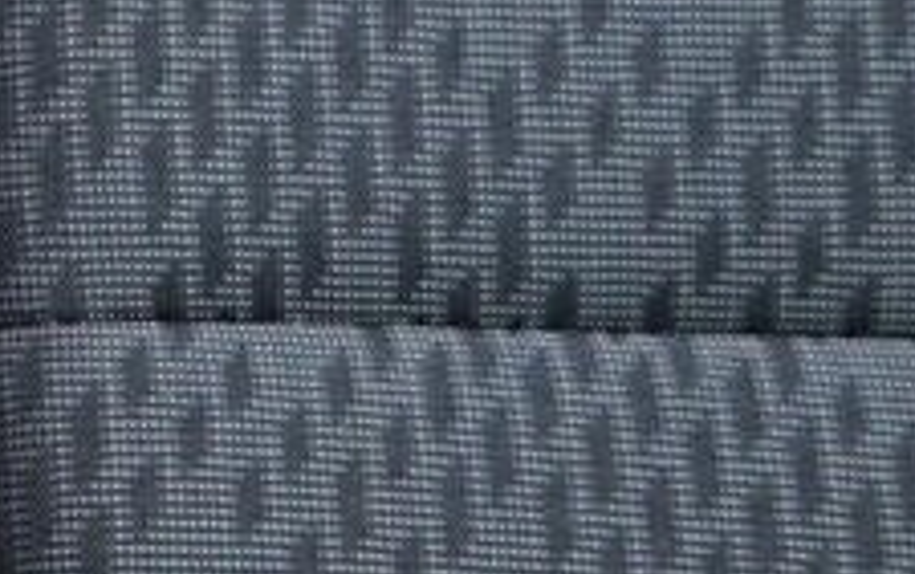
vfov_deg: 5.5
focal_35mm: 235
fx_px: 5865
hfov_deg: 8.1
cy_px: -493
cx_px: -1407
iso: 400
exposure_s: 1/40
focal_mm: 24
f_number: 2.8
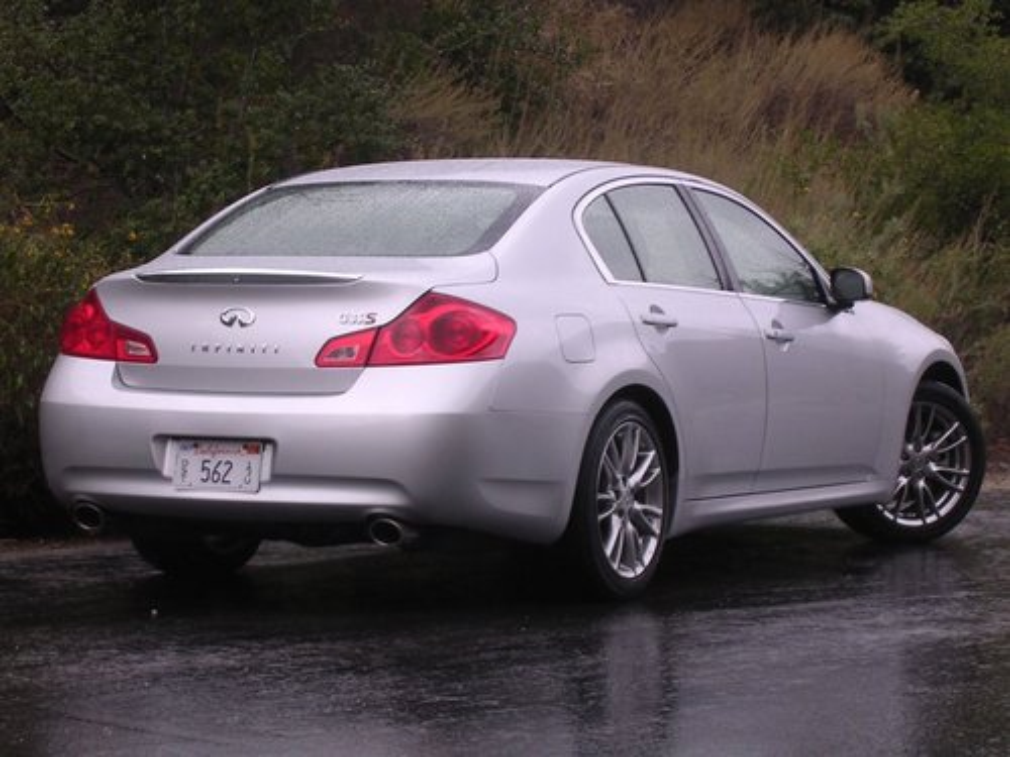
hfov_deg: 19.6
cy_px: 378
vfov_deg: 14.8
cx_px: 505
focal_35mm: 100
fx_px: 2918
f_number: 4.5
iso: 100
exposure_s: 1/15
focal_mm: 15.2
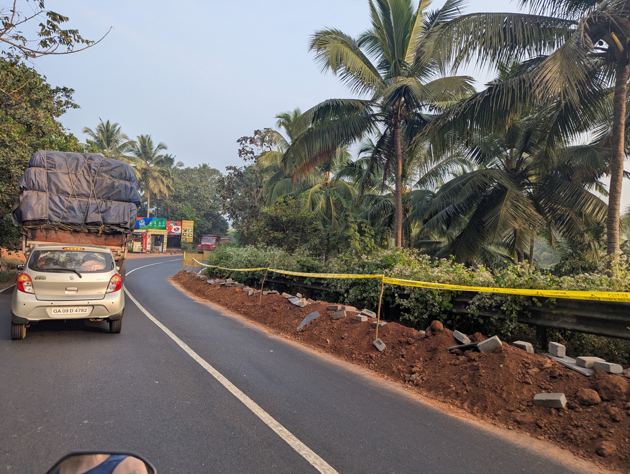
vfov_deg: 56.9
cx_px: 315
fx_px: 437
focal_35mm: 24
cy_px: 237
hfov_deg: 71.5
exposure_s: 1/580
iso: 45
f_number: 1.85
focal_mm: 6.81
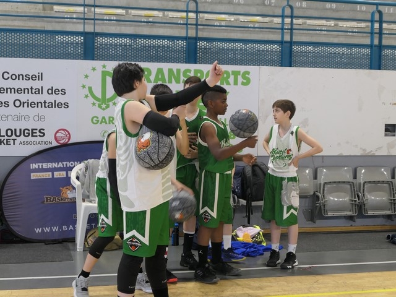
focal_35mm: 61
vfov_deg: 24.0
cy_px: 148
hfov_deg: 31.7
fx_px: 698
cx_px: 198
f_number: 2.8
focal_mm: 20.7
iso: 800
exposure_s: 1/125
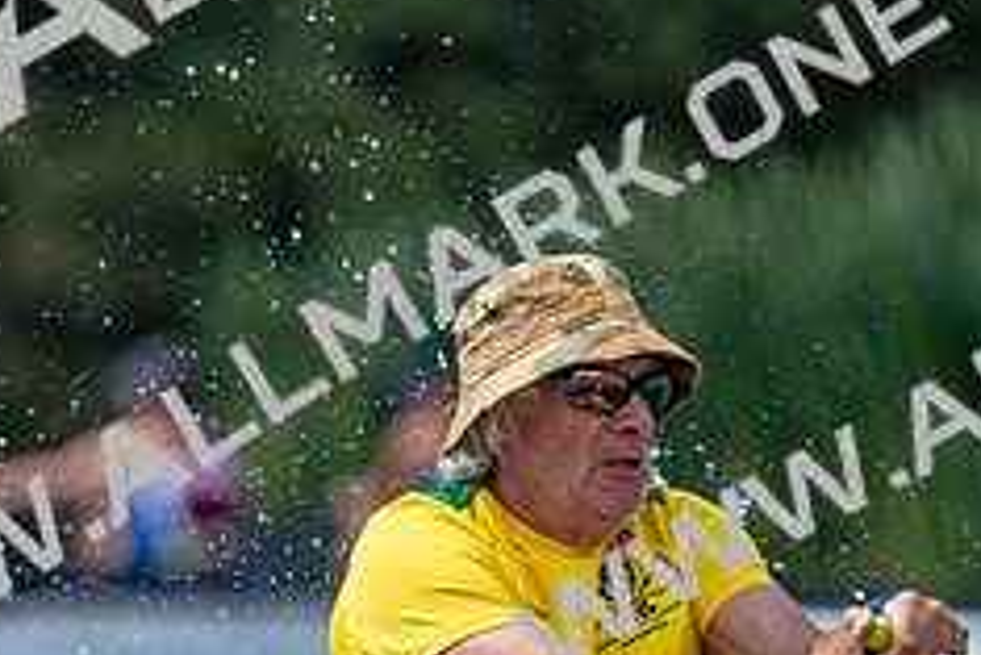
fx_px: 37954
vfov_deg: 1.0
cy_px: 741
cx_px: 209
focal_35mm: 1392
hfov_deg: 1.5
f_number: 6.3
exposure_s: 1/2000
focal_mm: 565
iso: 500
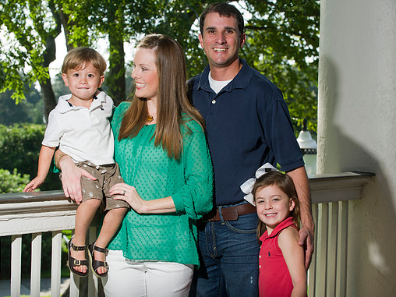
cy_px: 150
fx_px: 1030
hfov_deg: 21.8
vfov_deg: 16.4
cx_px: 183
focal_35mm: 90
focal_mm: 82
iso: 320
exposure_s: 1/320
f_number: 6.3
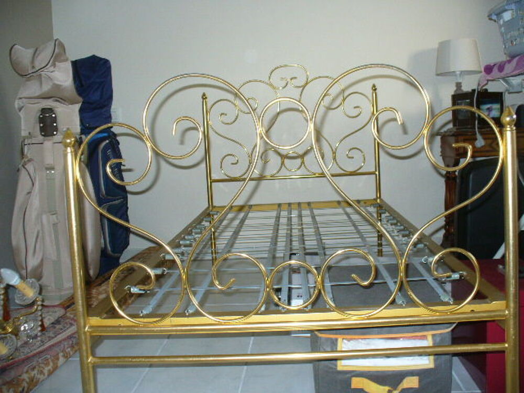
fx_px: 560
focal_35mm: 37
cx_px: 262
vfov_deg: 38.7
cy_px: 196
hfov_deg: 50.1
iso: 100
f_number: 2.8
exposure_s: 1/30
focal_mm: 6.1
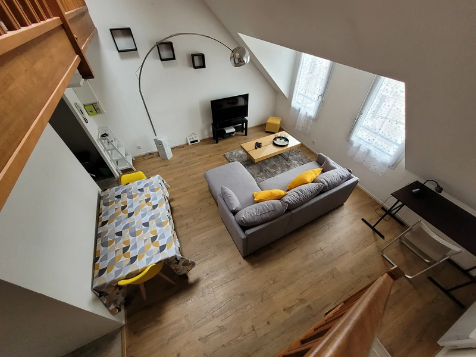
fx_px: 179
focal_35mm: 13
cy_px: 178
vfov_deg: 89.9
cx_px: 238
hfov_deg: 106.2
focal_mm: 1.74
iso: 200
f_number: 2.2
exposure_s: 1/50
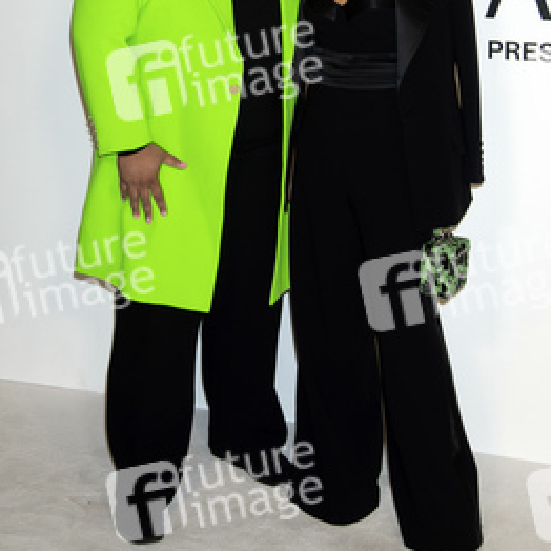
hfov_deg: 30.0
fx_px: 1026
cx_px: 276
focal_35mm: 57
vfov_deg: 29.8
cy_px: 177
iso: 400
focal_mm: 44
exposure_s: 1/200
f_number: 5
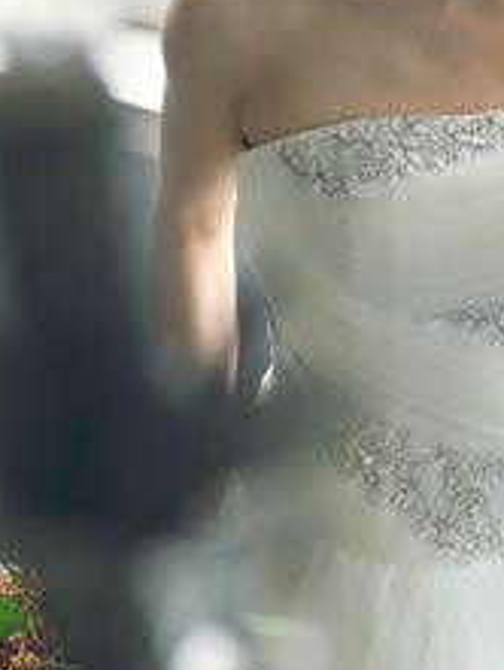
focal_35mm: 128
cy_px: 249
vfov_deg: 15.4
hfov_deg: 11.5
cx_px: 446
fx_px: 2482
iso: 640
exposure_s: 1/160
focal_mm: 49
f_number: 2.8
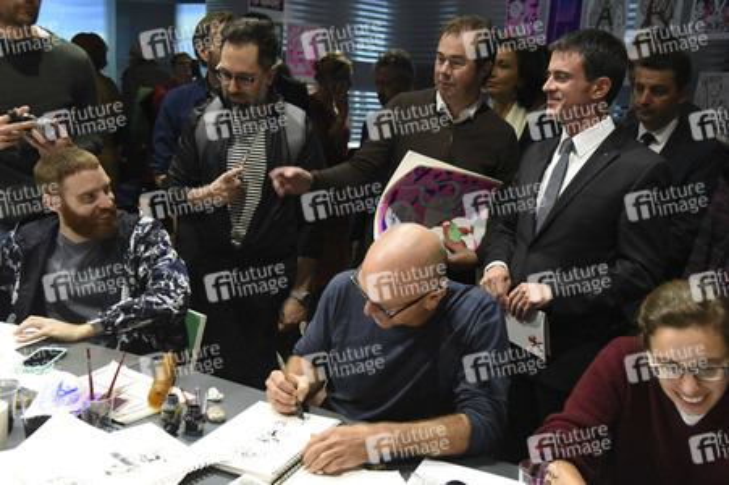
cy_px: 242
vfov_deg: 35.0
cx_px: 364
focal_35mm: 38
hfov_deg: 50.7
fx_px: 769
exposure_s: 1/100
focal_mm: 38
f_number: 5.6
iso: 12800
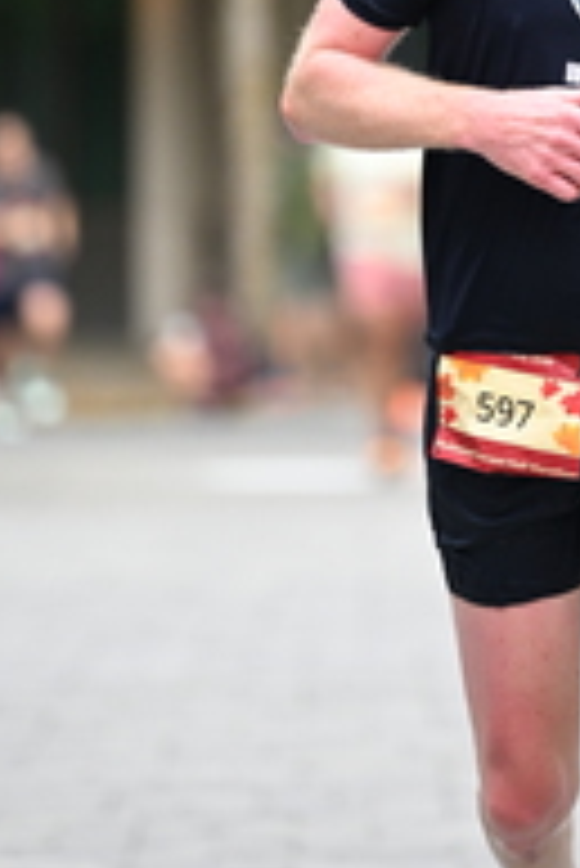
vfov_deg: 3.9
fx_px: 12712
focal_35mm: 527
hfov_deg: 2.6
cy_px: 18
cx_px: 551
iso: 800
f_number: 2.8
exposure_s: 1/2000
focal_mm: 185
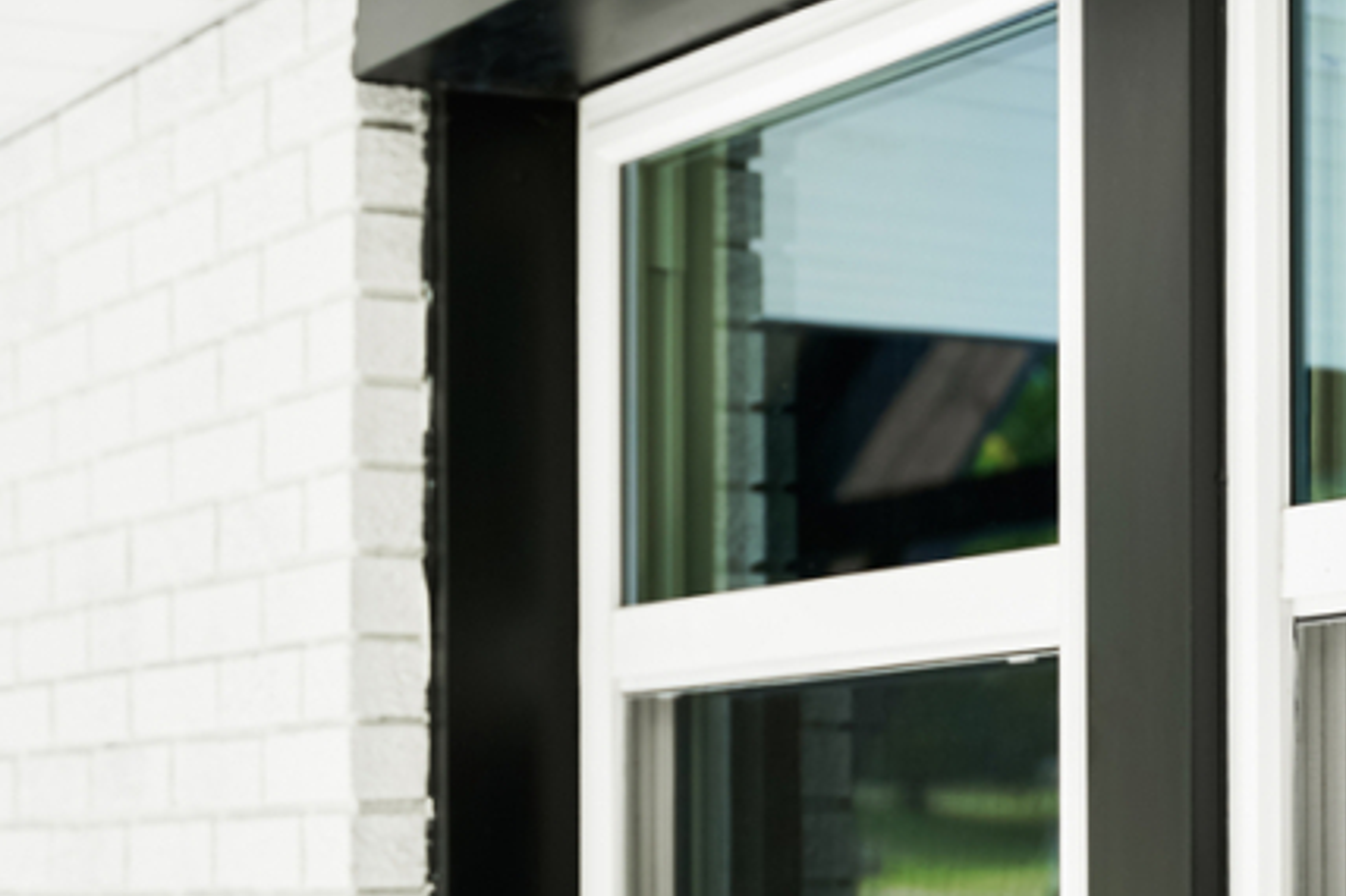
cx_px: 1293
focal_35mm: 92
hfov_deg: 21.6
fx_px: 3428
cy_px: 586
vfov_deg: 14.9
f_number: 2.8
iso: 160
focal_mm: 38.3
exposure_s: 1/200
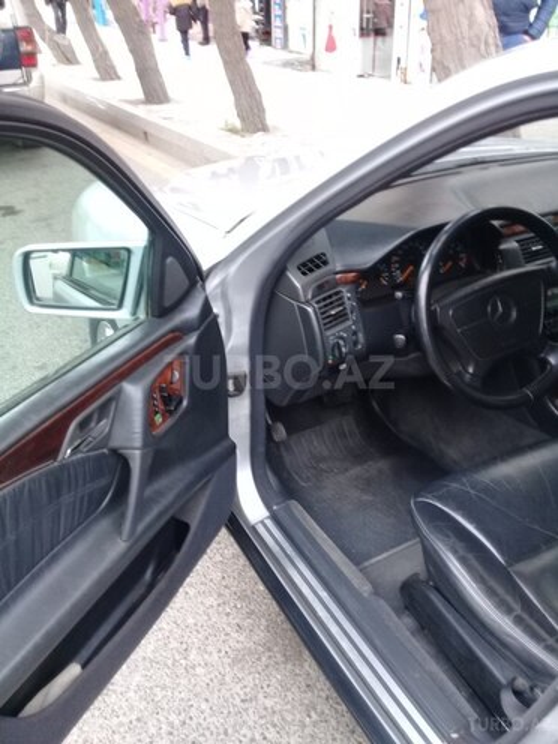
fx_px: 666
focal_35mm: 31
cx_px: 279
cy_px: 372
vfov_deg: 58.4
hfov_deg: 45.4
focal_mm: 3.3
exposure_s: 1/50
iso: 64
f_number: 2.2
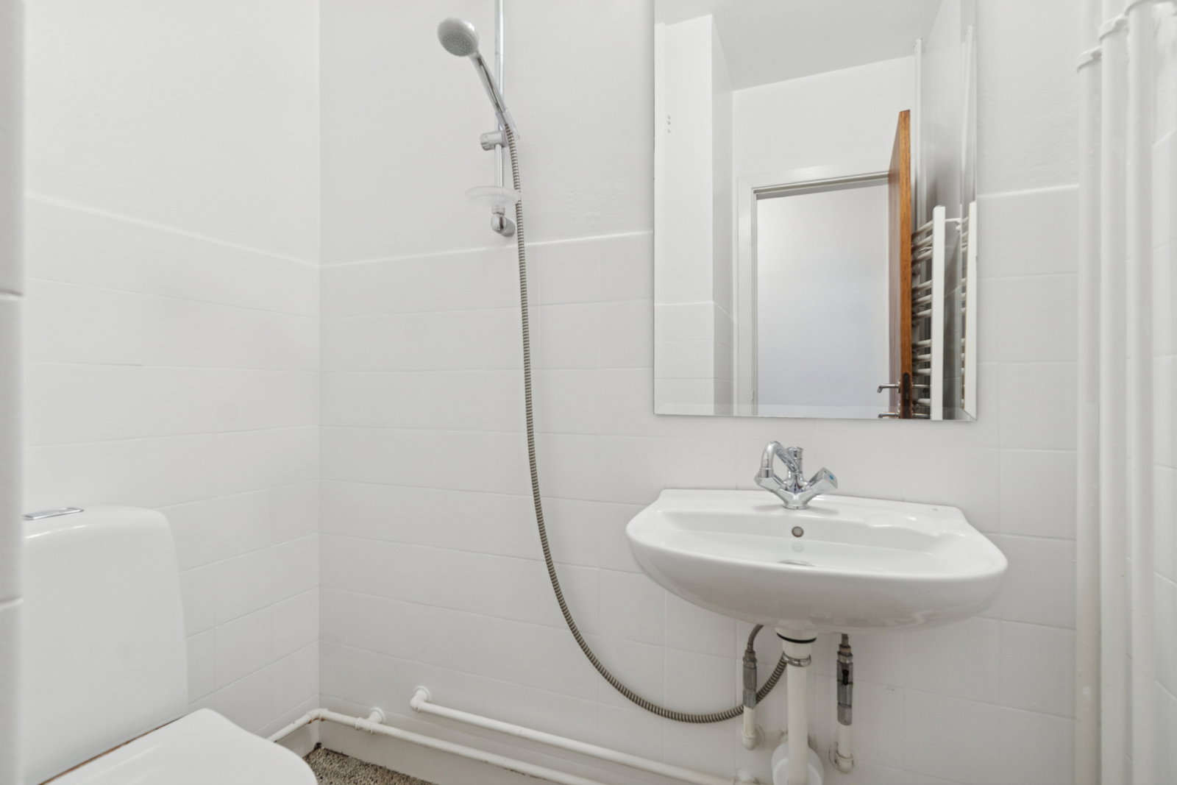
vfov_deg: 72.1
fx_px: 539
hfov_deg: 95.0
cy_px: 392
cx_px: 588
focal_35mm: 16
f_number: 8
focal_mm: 11
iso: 200
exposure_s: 1/5
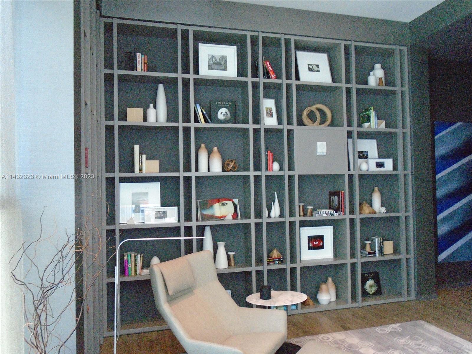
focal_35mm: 26
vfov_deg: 53.1
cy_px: 177
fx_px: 355
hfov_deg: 67.3
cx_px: 236
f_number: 3.2
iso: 800
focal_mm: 4.6
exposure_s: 1/100
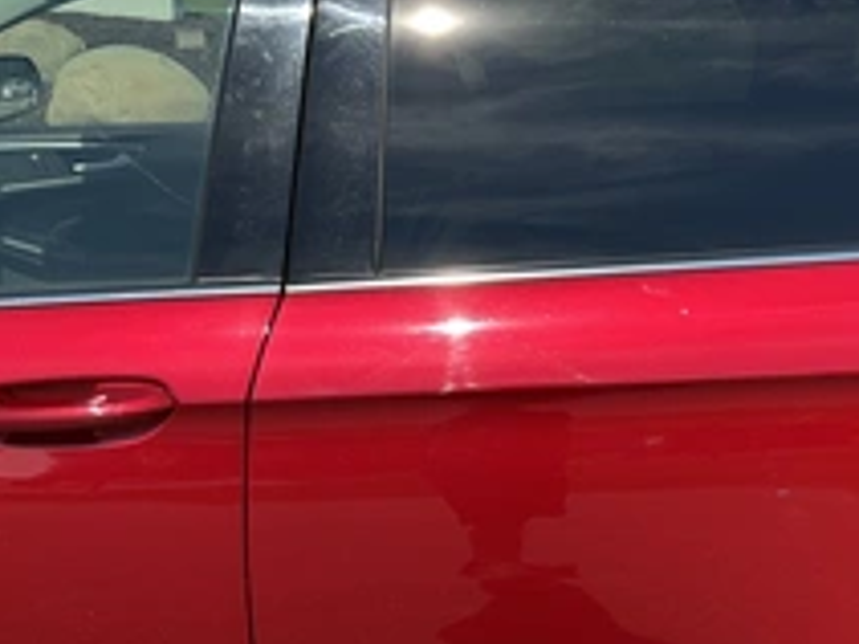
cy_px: 408
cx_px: 615
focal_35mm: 53
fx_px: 1314
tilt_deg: -15.6
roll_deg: -2.9
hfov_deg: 35.6
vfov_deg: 27.4
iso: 25
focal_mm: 3
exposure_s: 1/883
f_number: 1.8
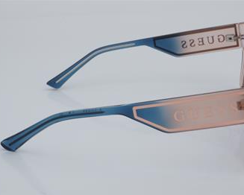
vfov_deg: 17.9
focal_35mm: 86
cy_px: 98
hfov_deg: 22.2
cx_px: 138
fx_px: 621
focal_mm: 50
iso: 100
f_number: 32
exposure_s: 1/4
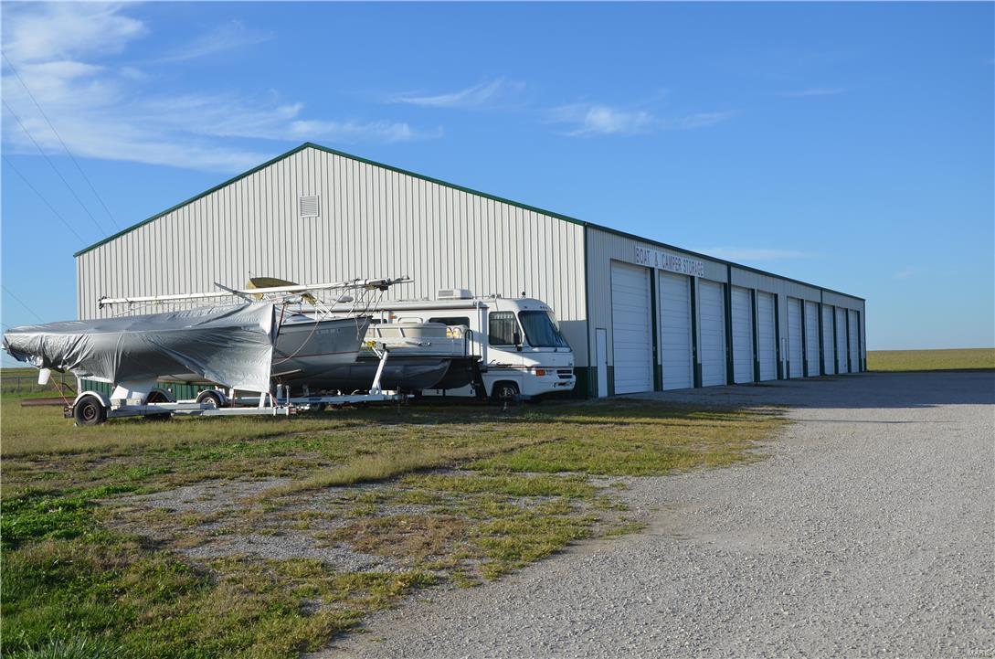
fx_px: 1324
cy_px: 330
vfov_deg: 27.9
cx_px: 498
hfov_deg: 41.2
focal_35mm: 48
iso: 100
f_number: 8
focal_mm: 32
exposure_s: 1/250
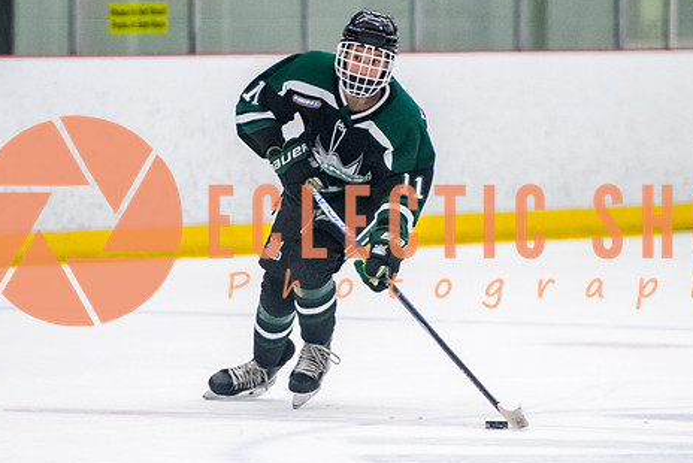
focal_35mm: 511
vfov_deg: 2.7
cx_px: 394
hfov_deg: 4.0
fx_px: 9843
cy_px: 194
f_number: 3.2
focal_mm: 200
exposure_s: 1/640
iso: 3200
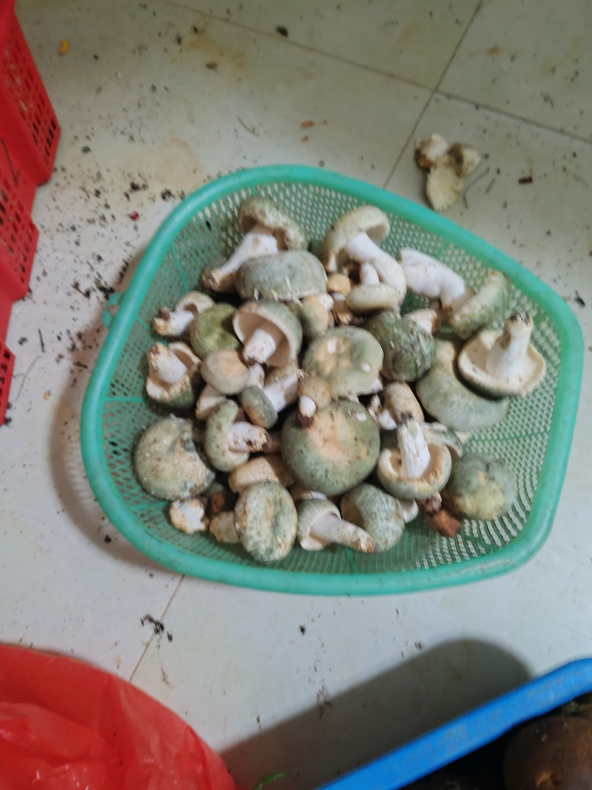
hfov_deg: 51.3
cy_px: 395
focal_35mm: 27
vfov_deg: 65.3
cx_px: 296
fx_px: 616
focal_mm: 6.12
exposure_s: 1/33
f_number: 1.9
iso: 4000
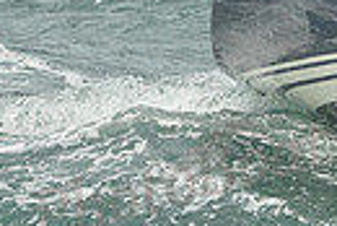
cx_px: 534
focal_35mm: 312
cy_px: -261
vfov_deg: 4.3
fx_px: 2924
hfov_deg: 6.5
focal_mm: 70
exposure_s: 1/1250
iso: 320
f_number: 9
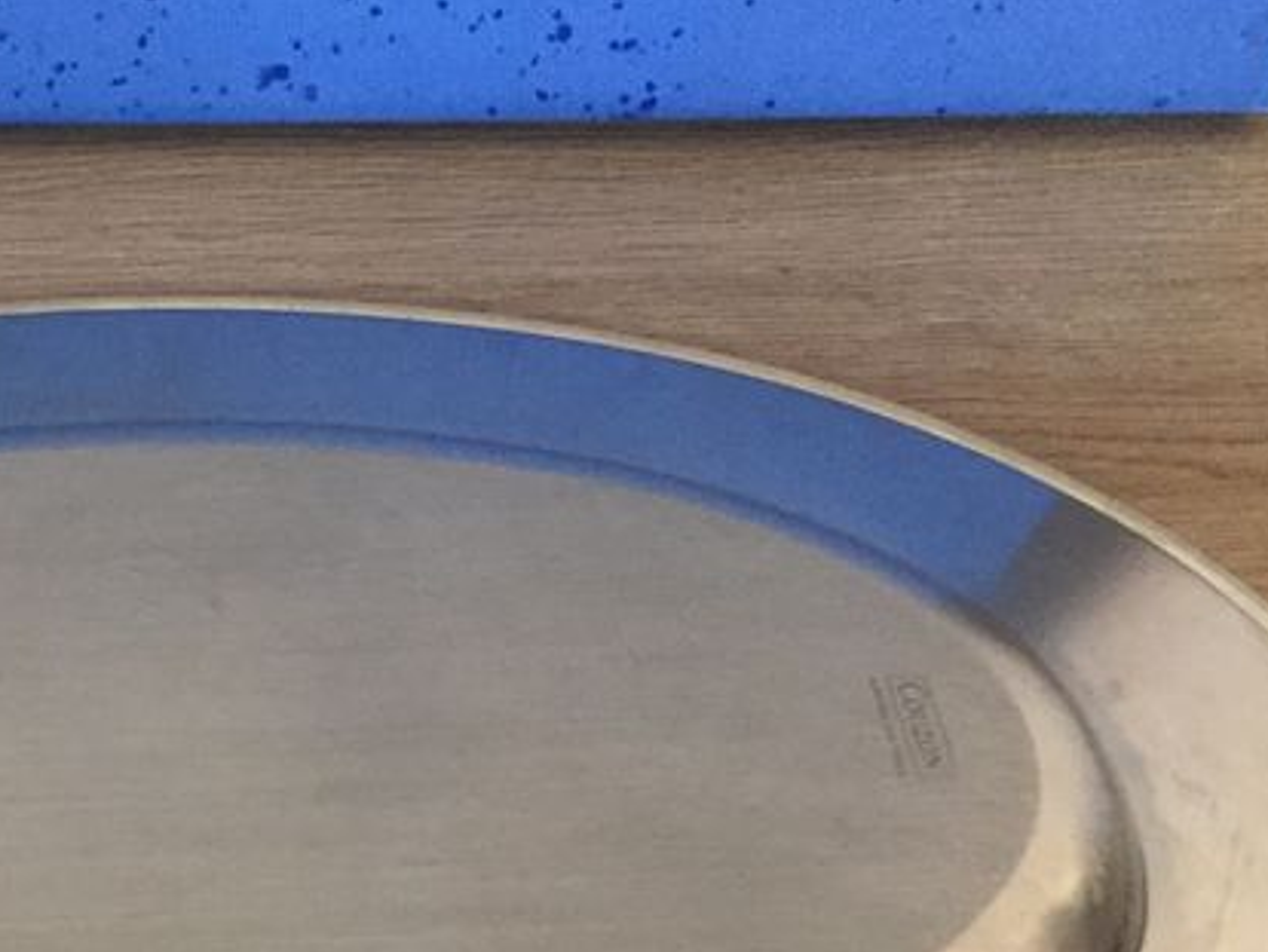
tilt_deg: -49.6
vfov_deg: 20.6
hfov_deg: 26.8
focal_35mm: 70
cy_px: 839
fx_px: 2566
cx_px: 126
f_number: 2.2
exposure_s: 1/17
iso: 250
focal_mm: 4.15
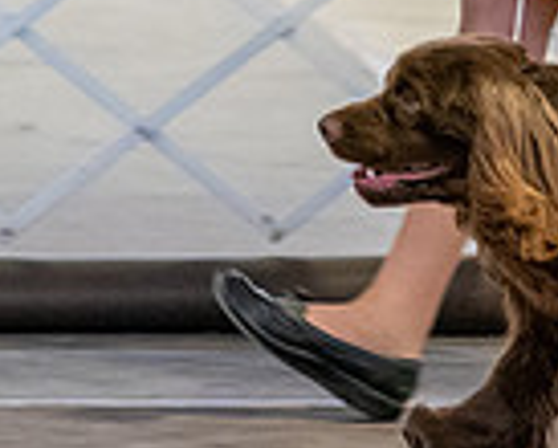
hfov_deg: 2.6
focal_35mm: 734
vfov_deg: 2.1
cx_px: 646
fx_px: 12139
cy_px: -29
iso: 6400
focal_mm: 159
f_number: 3.5
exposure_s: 1/250
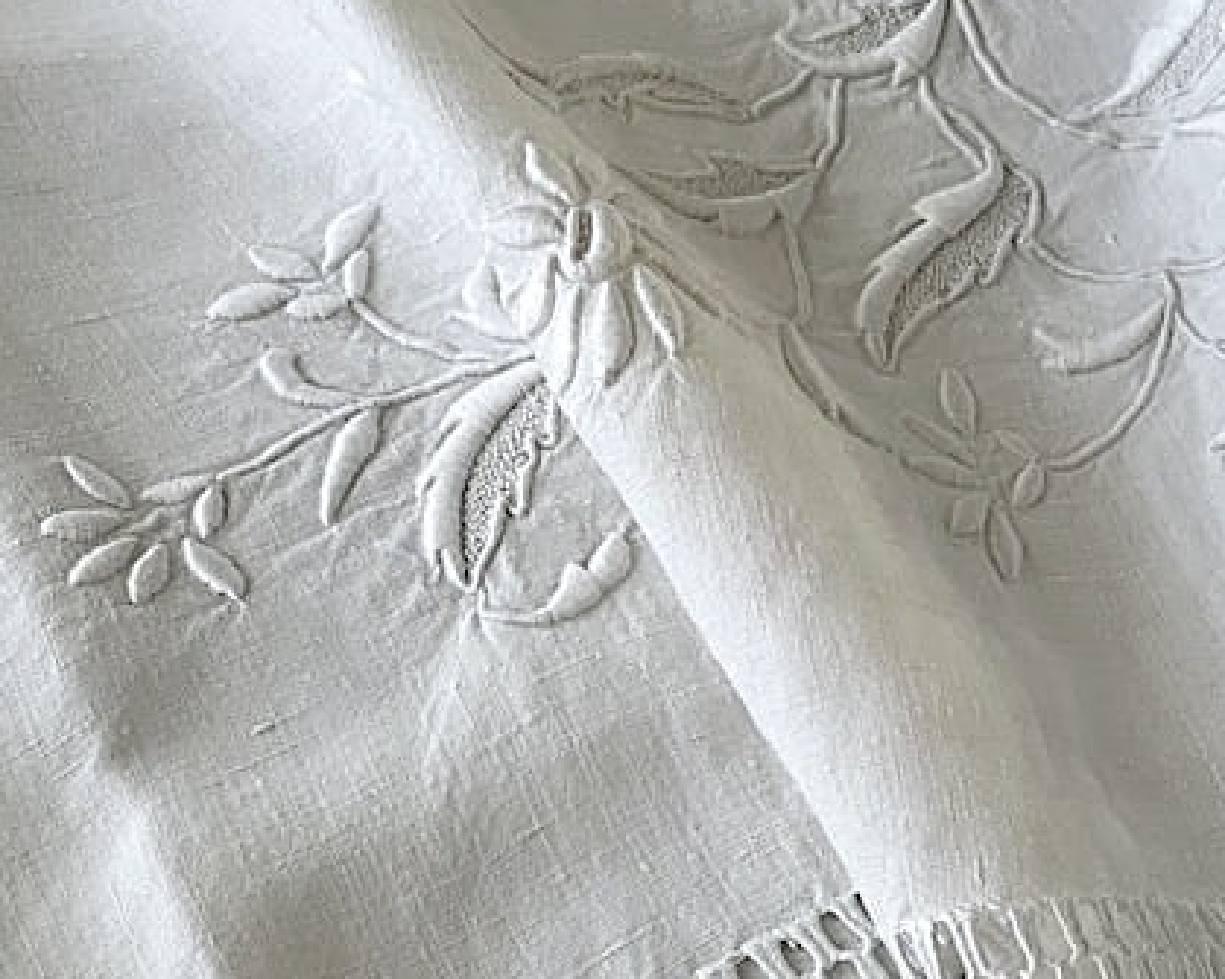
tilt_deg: -62.5
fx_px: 2247
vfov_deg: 24.4
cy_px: 710
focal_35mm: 62
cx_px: 1000
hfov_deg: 29.7
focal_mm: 4.2
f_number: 1.6
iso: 125
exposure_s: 1/72
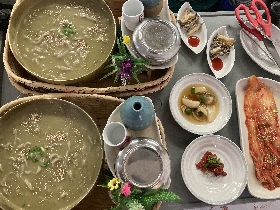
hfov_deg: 63.4
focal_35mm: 28
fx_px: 226
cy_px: 105
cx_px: 140
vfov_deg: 49.7
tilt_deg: -78.8
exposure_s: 1/60
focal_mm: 3.99
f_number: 1.8
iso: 200
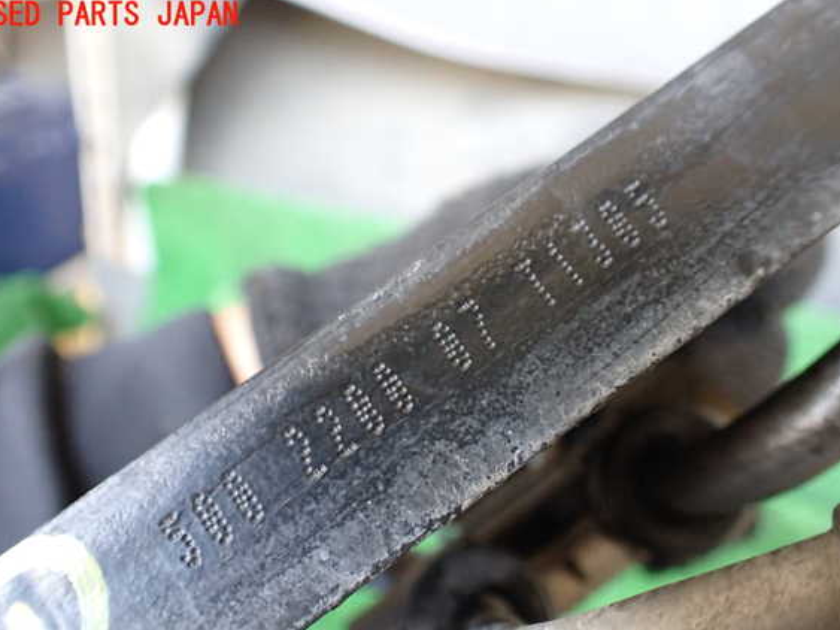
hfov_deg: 56.8
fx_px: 776
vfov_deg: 44.1
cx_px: 415
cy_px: 333
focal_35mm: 32
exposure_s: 1/80
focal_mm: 5.4
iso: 800
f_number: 2.3
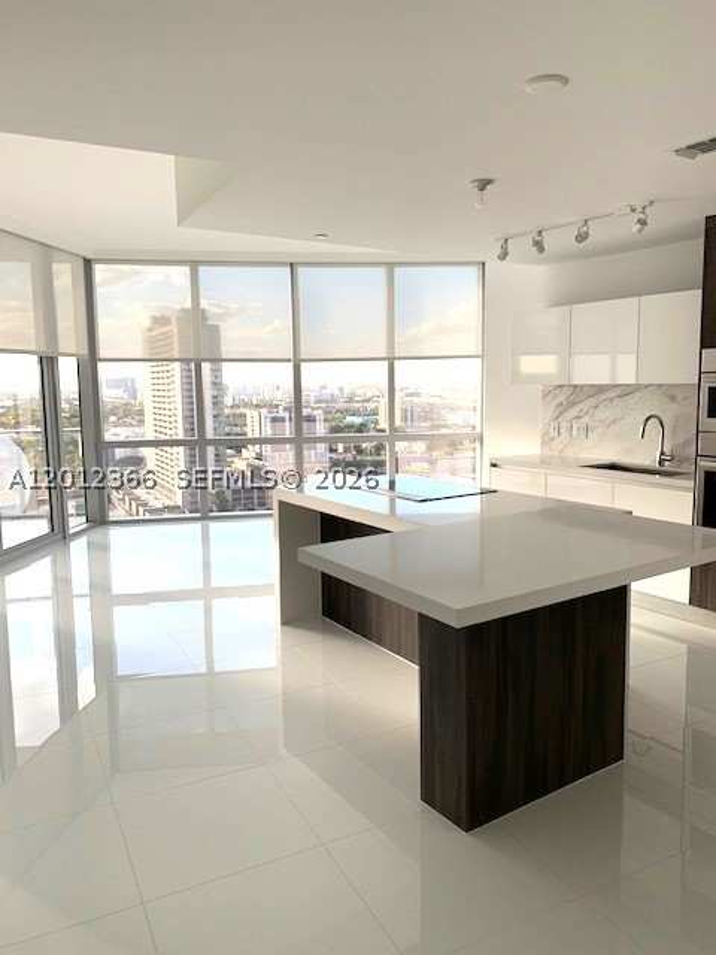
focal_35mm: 26
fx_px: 717
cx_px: 358
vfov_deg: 67.3
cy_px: 478
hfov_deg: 53.1
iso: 25
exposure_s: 1/199
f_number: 1.8
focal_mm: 4.25
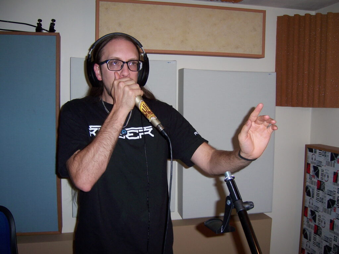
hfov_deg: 51.4
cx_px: 170
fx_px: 353
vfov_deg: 39.7
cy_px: 127
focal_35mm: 36
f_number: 2.8
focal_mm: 6.2
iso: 80
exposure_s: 1/60
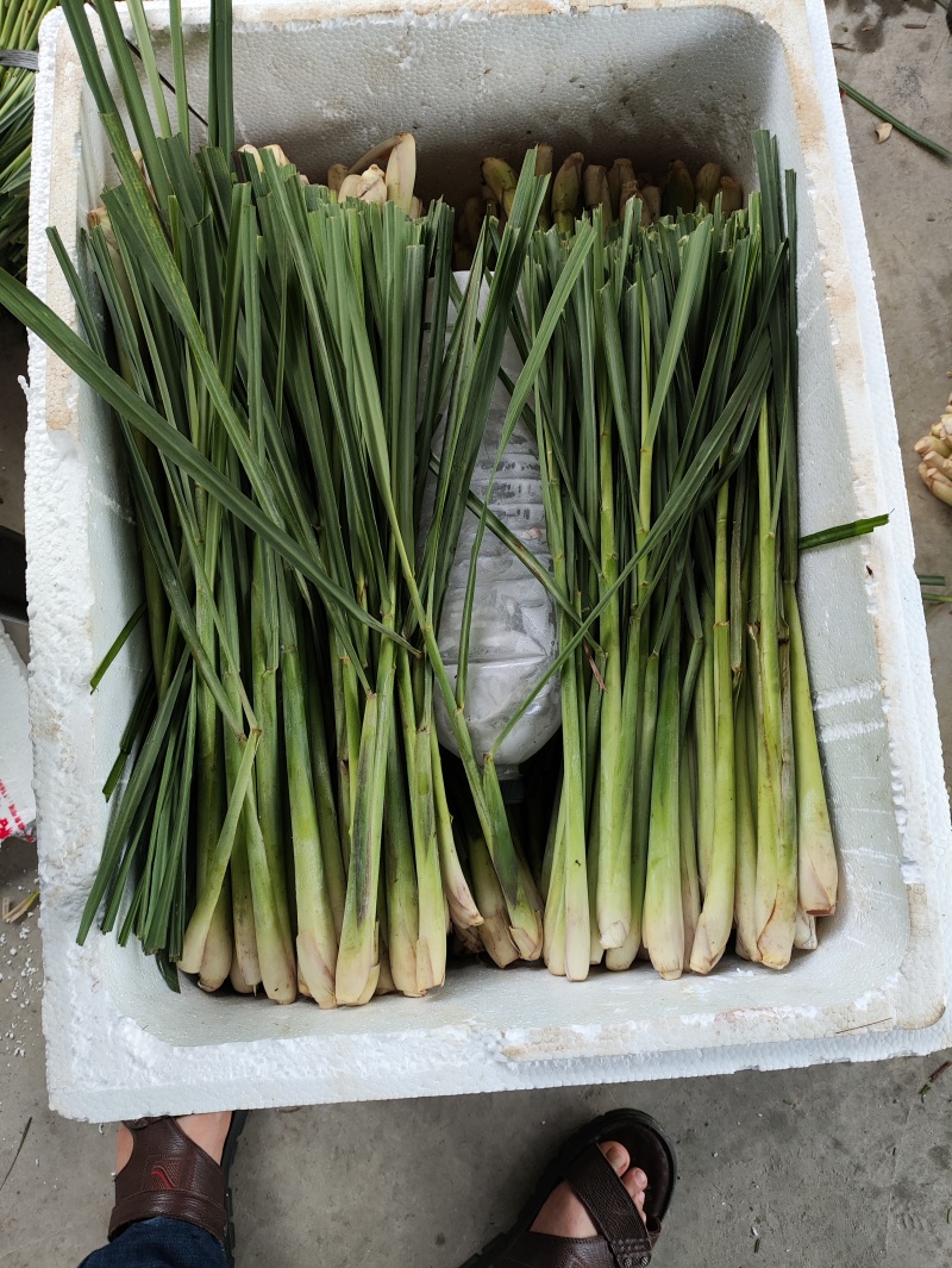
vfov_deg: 71.6
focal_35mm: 24
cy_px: 634
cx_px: 476
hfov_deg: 56.9
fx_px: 879
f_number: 1.8
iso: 304
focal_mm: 4.68
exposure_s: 1/33.3
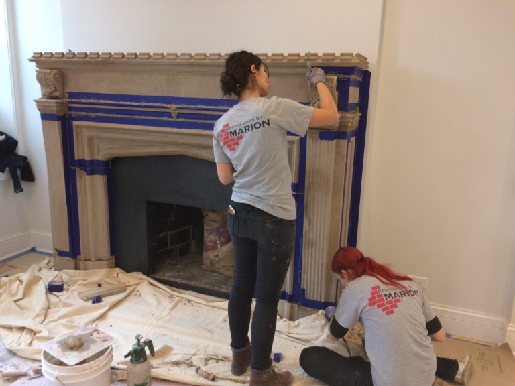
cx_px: 258
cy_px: 193
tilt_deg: -13.3
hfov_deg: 61.7
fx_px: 431
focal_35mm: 29
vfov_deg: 48.2
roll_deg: -0.7
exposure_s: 1/30
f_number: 2.2
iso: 64
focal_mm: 4.15
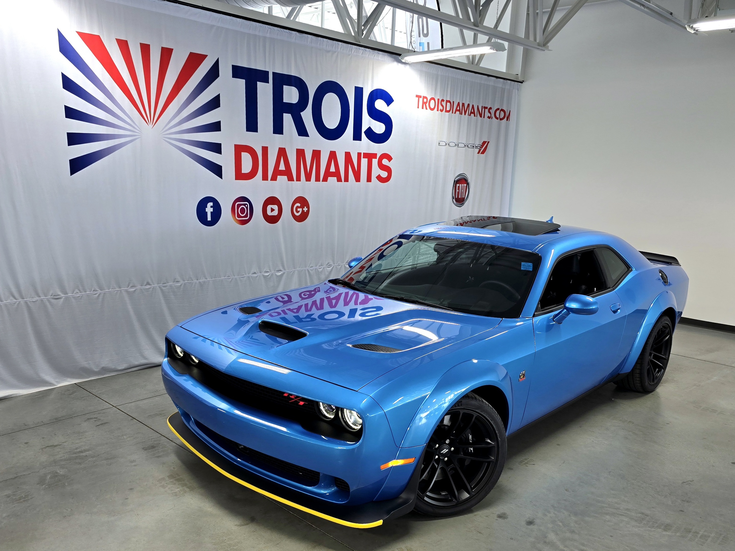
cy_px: 276
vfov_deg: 58.9
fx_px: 488
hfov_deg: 73.9
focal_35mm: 23
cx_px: 368
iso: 50
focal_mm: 6.3
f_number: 1.7
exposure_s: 1/120
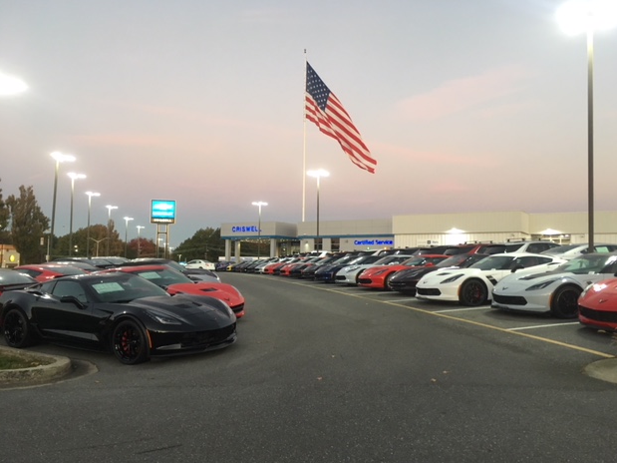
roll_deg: -1.2
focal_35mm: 30
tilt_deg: +3.8
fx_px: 535
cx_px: 318
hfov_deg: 60.0
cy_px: 232
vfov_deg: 46.8
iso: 100
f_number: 2.2
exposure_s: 1/30
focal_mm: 4.15
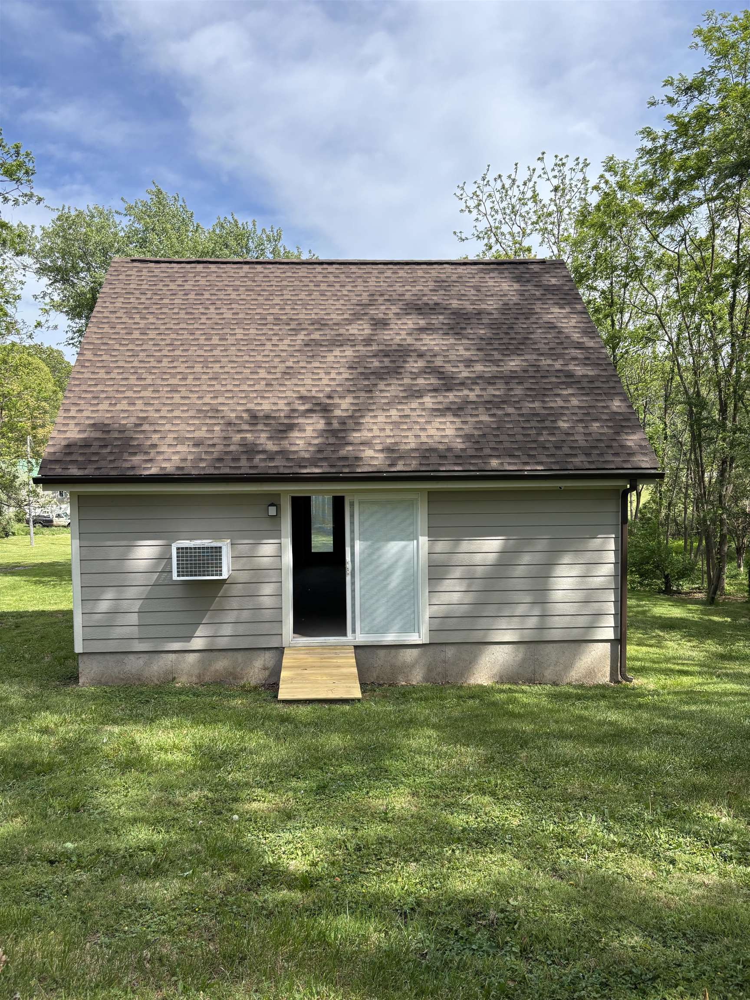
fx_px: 751
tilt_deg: -1.9
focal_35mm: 26
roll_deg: +0.8
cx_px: 375
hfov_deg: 53.1
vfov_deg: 67.3
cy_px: 500
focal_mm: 5.96
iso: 50
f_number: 1.6
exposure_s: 1/1721
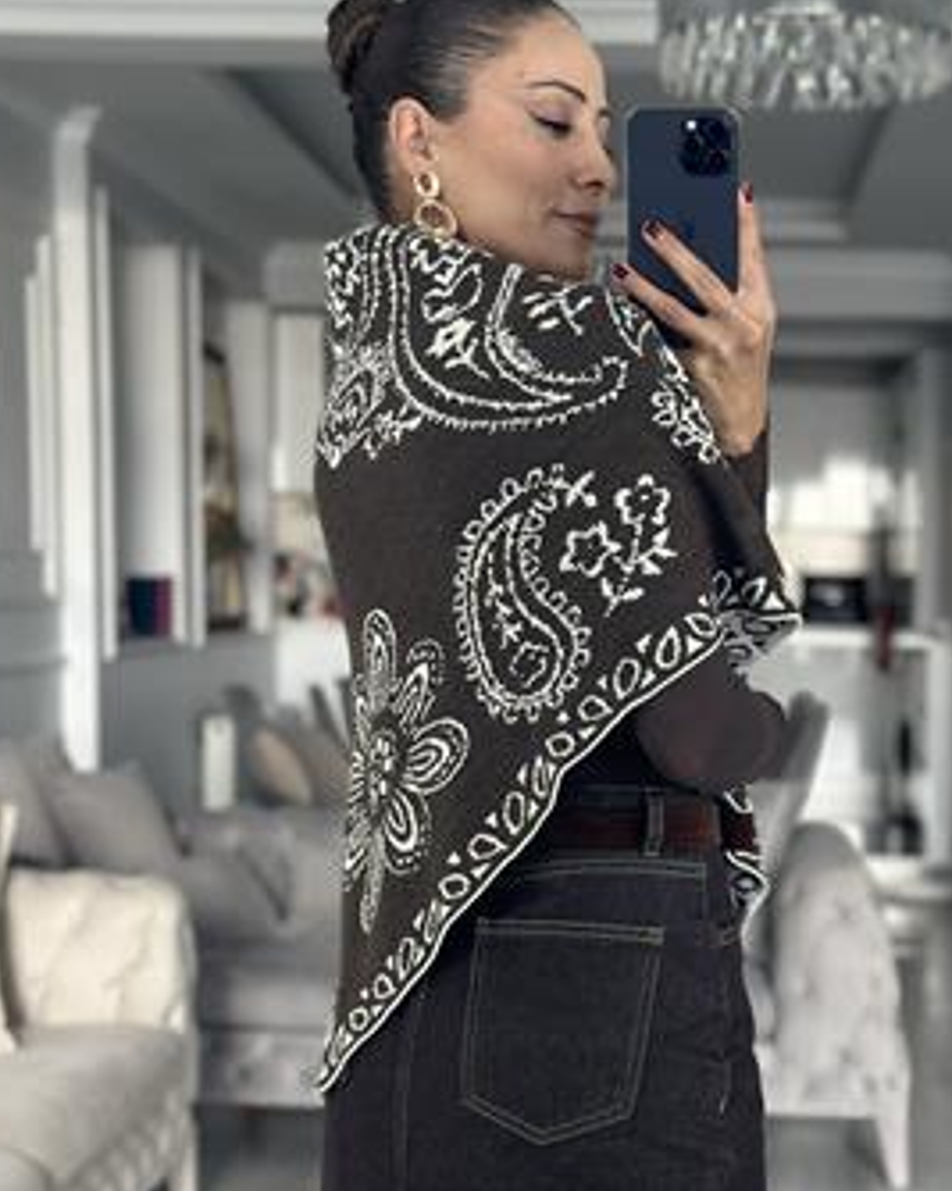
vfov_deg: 26.7
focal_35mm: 71
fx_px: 2502
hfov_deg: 21.5
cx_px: 574
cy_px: 710
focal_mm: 6.86
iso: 125
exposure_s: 1/92
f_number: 1.78
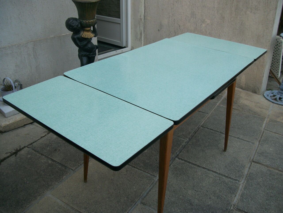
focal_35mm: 32
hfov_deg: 56.8
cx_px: 142
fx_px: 262
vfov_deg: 44.2
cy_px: 106
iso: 80
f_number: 2.9
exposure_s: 1/80
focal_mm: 5.7
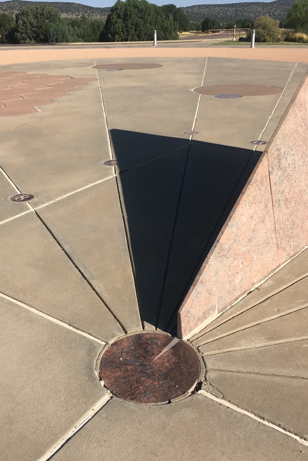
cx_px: 143
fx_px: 449
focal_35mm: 35
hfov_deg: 37.8
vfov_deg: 54.3
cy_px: 203
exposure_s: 1/1876
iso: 25
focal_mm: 4.15
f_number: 2.2
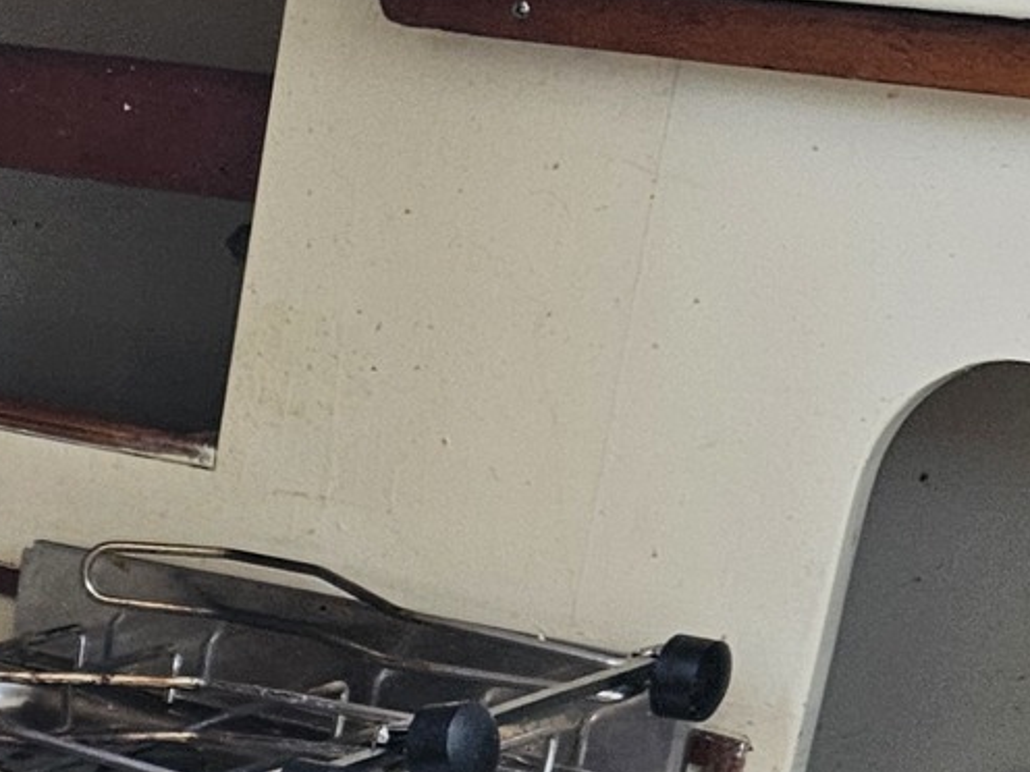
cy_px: 1271
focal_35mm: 116
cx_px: -957
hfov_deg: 14.4
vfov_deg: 12.0
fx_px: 3452
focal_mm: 5.4
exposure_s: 1/100
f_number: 1.8
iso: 100
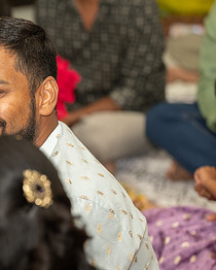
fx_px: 1477
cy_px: 175
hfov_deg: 8.3
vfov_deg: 10.4
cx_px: -24
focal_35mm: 185
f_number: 2.8
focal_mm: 89
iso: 500
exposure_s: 1/200
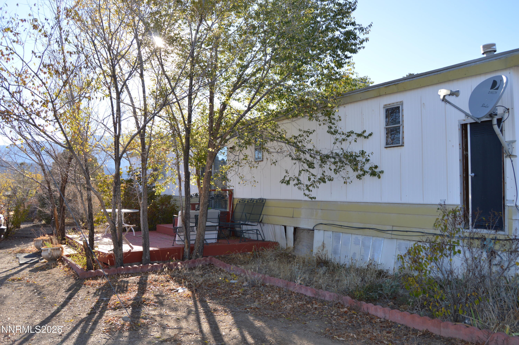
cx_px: 260
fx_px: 389
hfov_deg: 67.4
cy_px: 172
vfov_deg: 47.8
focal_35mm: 27
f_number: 5.6
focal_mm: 18
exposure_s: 1/200
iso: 100
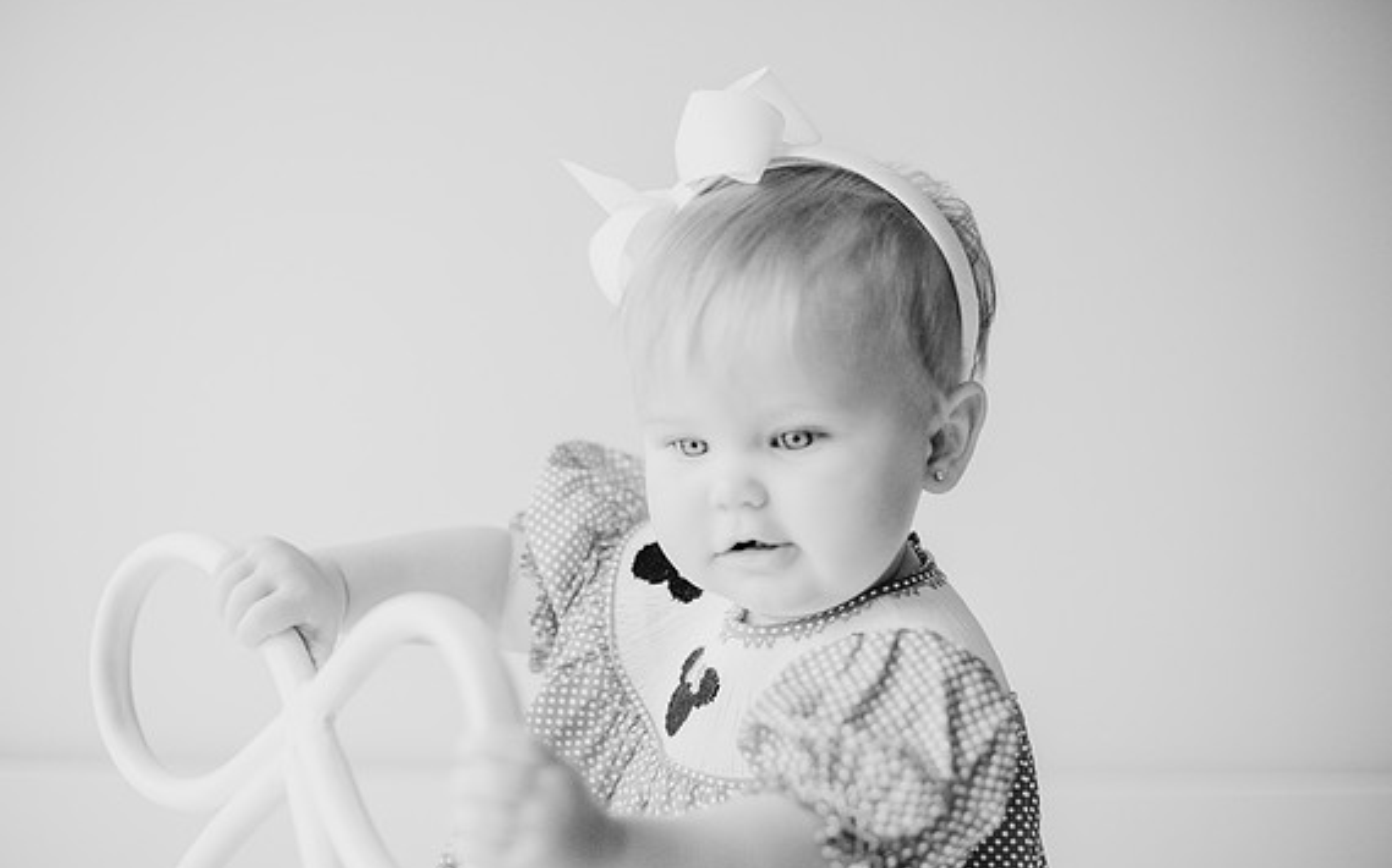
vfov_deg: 24.8
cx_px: 690
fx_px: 1972
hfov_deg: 38.9
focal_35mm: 52
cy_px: 436
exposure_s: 1/800
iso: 1000
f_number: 2
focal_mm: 50
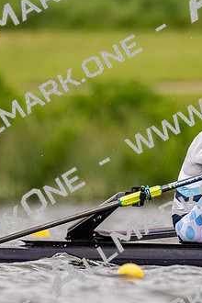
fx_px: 13289
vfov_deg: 1.3
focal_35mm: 1579
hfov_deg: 0.9
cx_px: 238
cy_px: 157
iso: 640
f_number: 4
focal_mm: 600
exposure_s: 1/2500
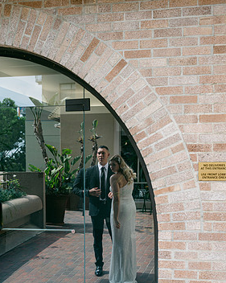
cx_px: 116
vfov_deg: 31.3
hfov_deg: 25.4
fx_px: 502
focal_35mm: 60
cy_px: 178
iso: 100
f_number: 4
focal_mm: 50
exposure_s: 1/200
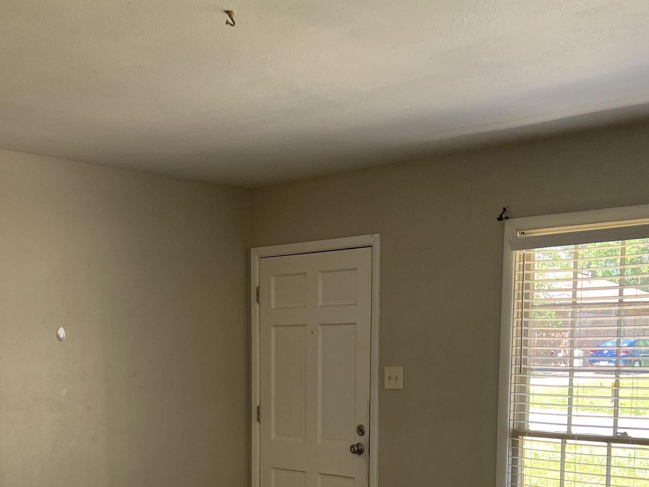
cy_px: 449
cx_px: 313
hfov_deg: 37.5
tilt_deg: -5.4
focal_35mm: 51
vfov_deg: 27.4
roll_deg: +0.5
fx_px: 956
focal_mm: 5.7
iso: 80
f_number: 1.5
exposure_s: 1/121
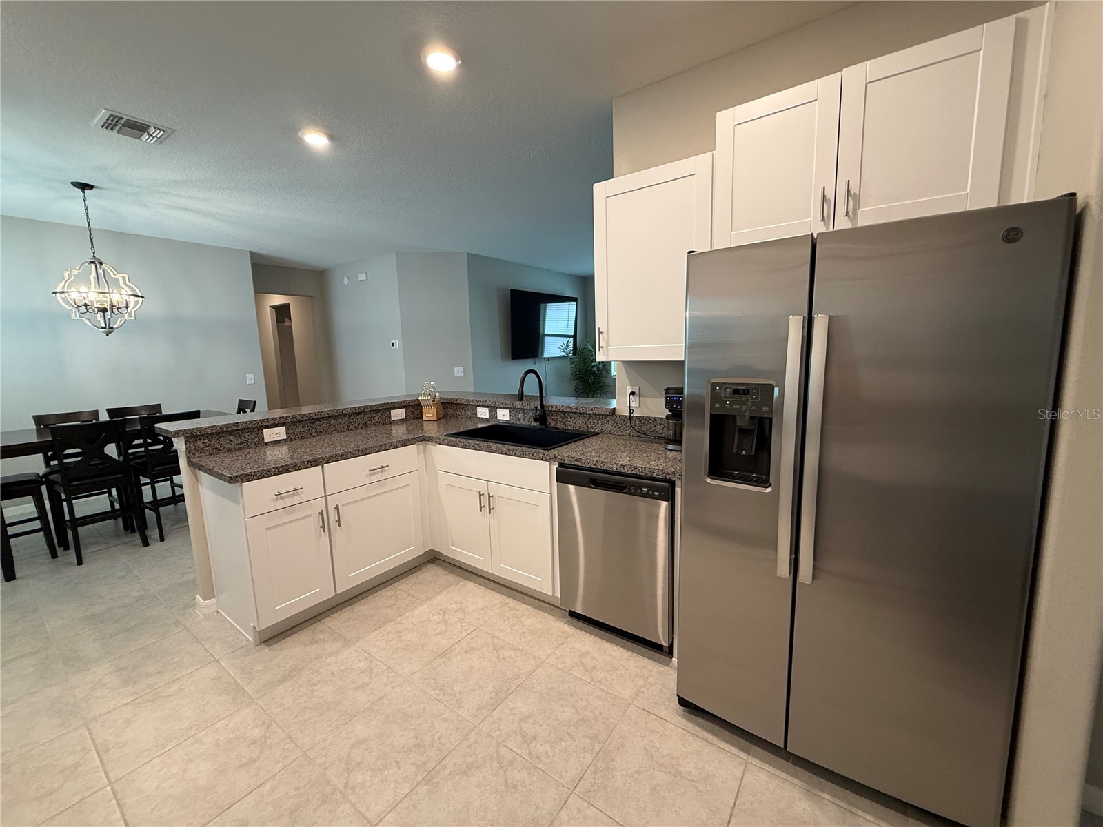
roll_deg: +1.8
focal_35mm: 14
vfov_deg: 85.7
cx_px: 552
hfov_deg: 102.1
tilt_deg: -7.9
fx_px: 446
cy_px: 414
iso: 200
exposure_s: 1/60
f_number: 2.2
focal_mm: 2.22
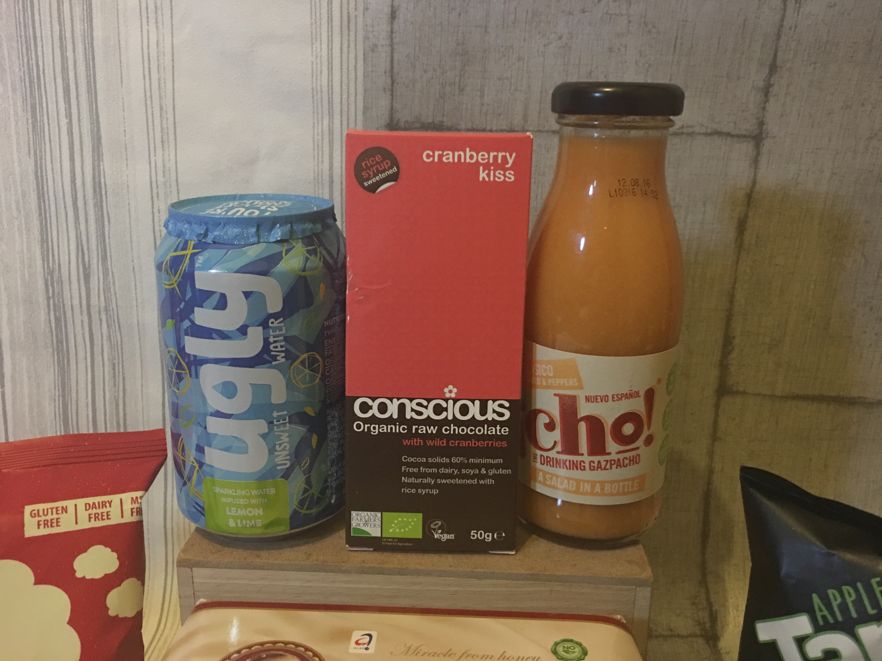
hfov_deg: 61.7
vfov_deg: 48.2
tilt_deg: -16.8
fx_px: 739
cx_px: 441
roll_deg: -1.6
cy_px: 330
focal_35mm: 29
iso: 125
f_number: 2.2
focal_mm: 4.15
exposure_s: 1/4
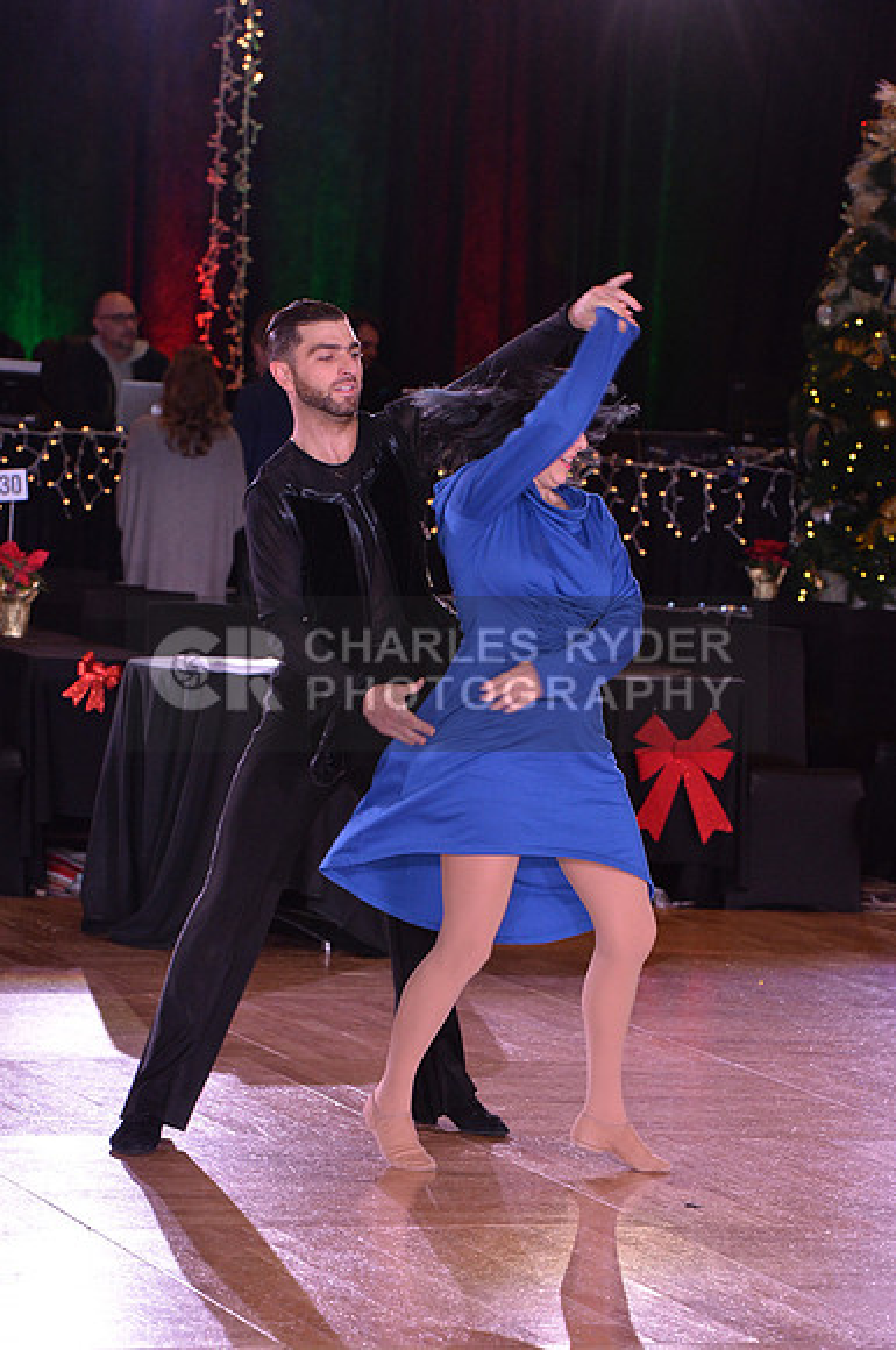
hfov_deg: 9.8
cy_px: 675
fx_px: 5242
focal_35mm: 140
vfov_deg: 14.7
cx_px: 448
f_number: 7.1
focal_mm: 140
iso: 2000
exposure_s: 1/250
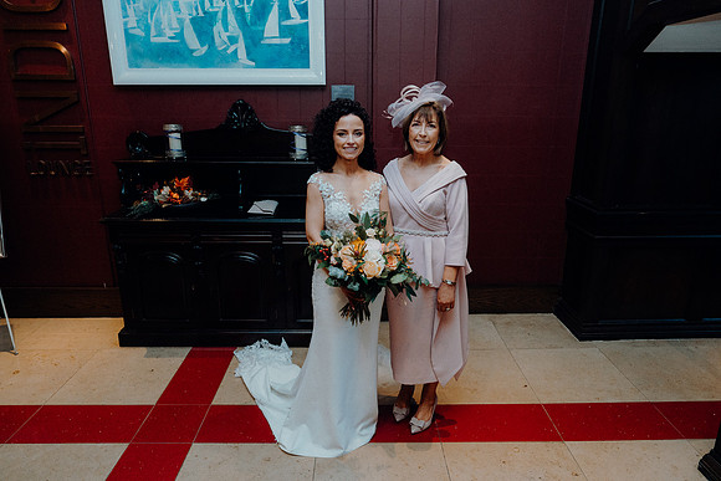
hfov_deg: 73.7
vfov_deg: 53.2
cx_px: 360
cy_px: 240
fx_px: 481
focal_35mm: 24
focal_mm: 24
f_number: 3.5
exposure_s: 1/160
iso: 3200
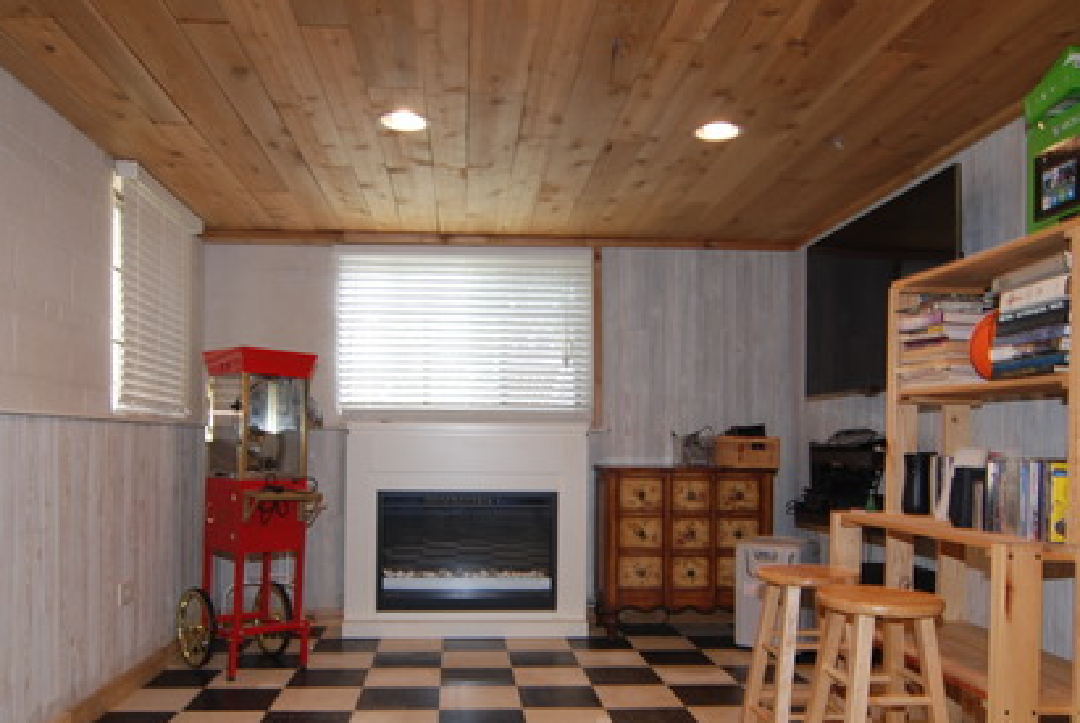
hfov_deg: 65.4
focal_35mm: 28
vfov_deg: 46.3
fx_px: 841
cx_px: 549
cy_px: 431
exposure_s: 1/5
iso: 100
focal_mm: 12
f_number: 5.6
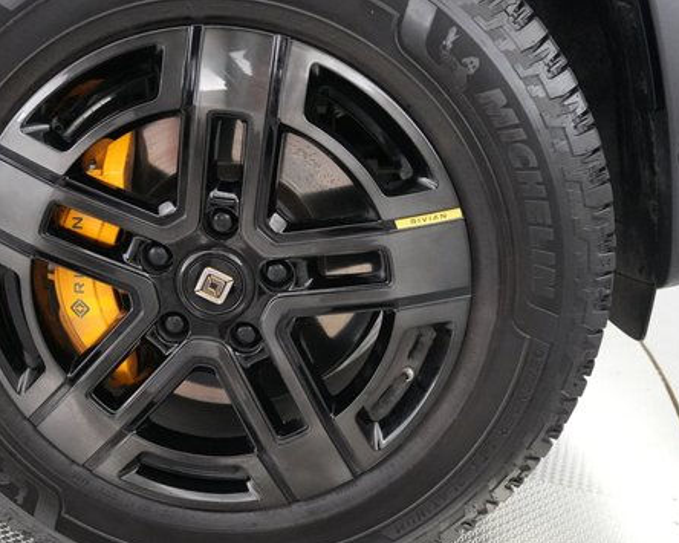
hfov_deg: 71.4
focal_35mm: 23
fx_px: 462
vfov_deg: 60.9
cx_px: 255
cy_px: 275
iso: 12800
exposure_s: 1/320
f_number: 2.8
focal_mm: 17
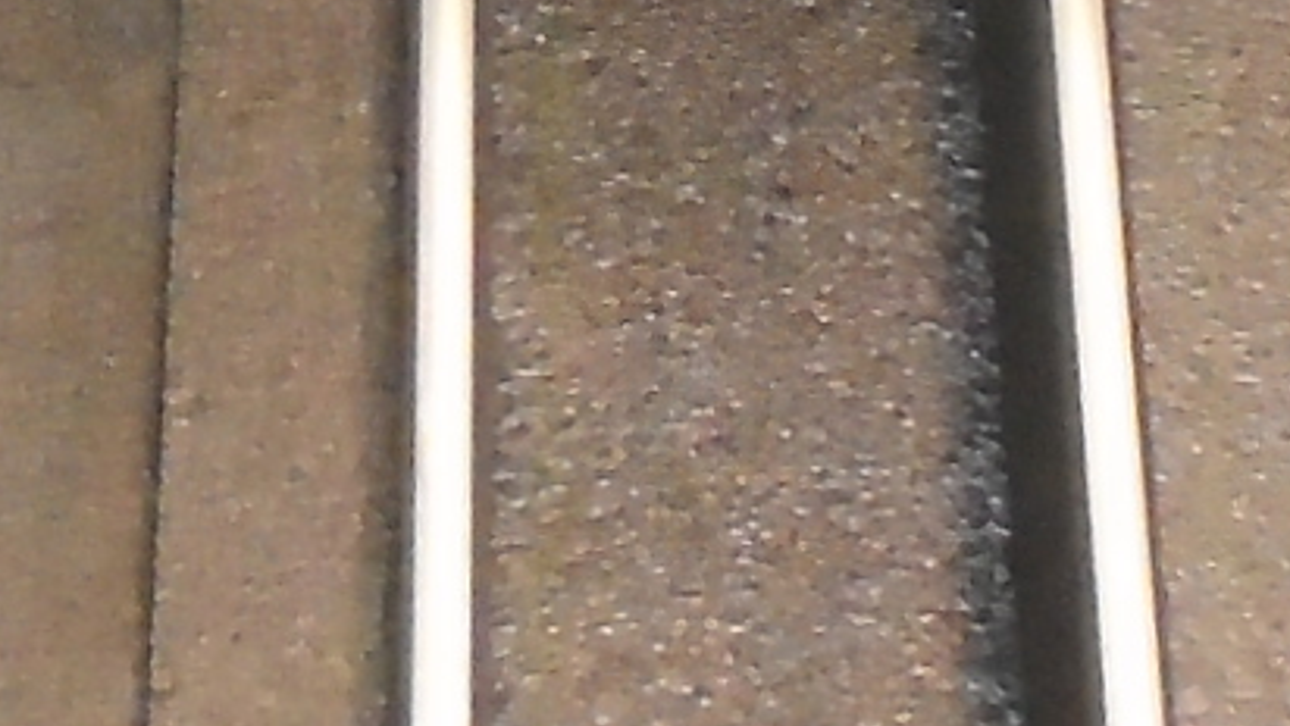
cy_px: -764
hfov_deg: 12.1
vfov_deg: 6.6
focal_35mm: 178
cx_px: 730
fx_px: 6090
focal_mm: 4.6
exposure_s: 1/30
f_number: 3.2
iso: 640
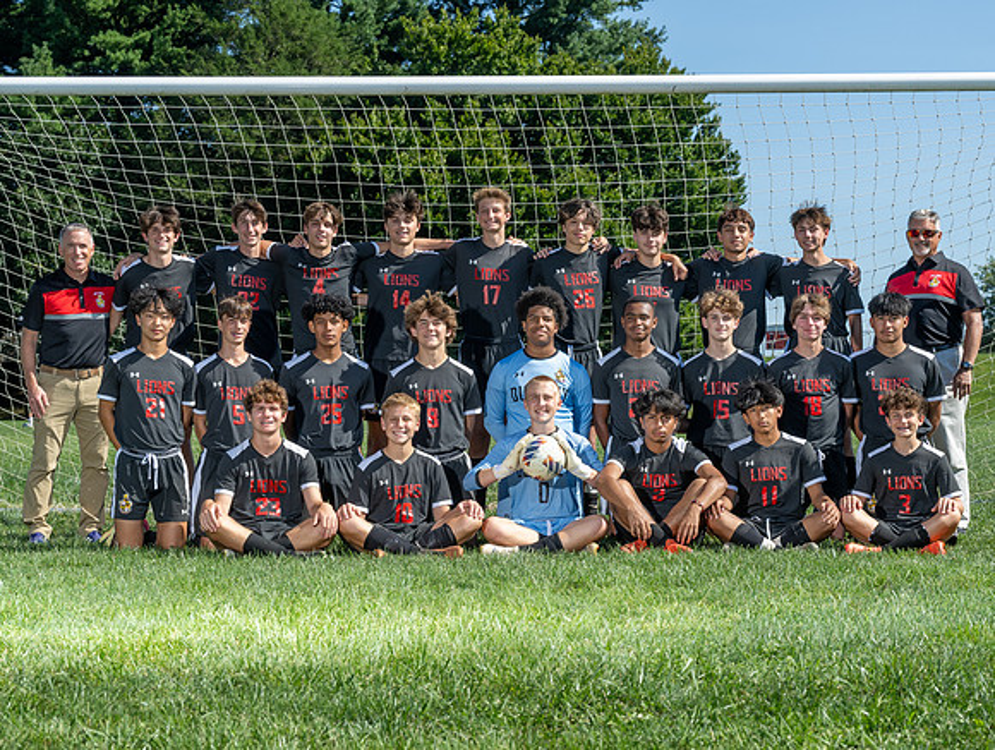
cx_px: 518
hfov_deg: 20.9
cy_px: 420
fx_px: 2693
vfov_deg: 15.8
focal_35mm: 94
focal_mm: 70
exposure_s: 1/200
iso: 100
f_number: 8
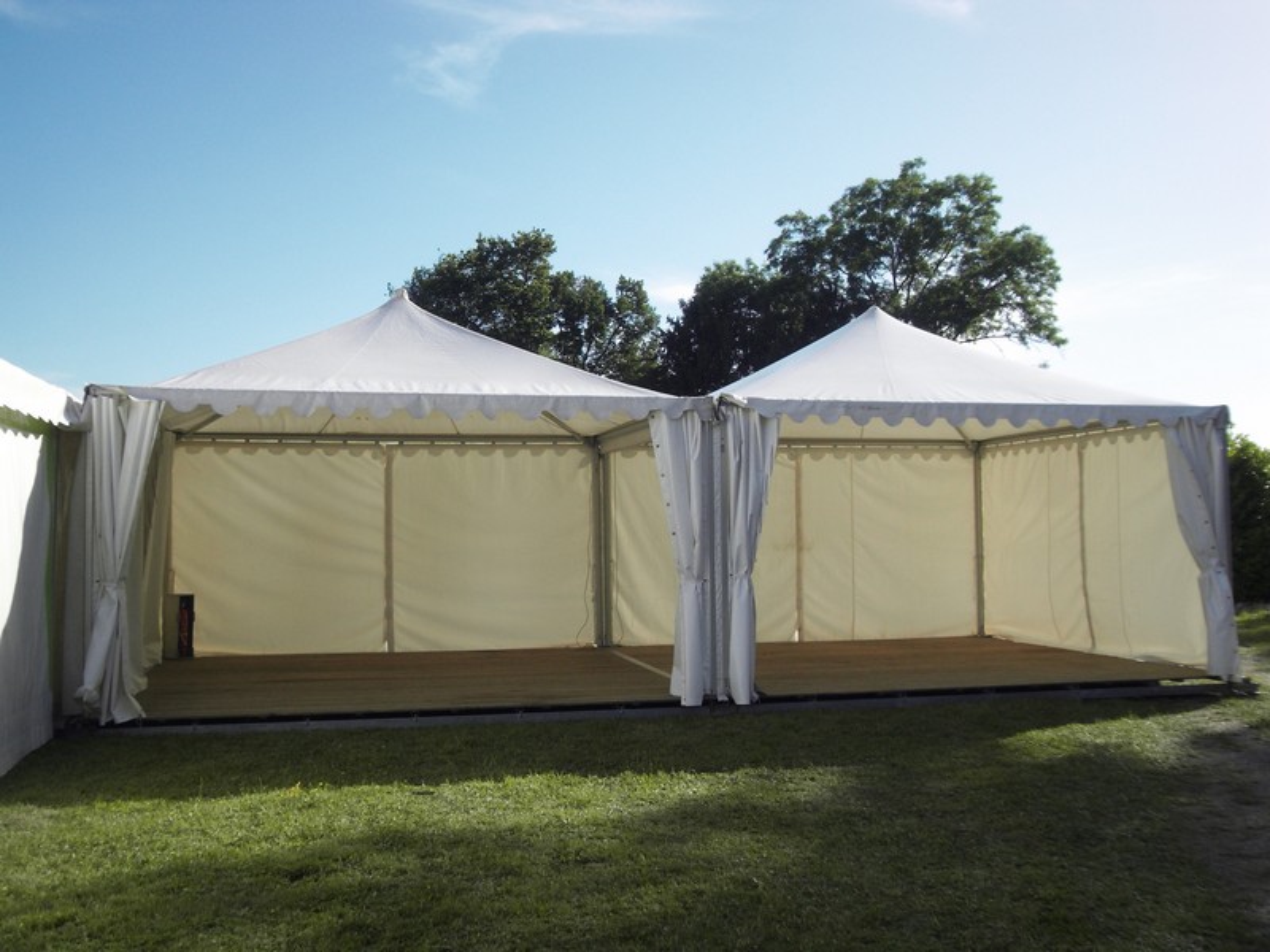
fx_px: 1468
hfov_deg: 46.8
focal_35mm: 40
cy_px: 476
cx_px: 635
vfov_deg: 36.0
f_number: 9.1
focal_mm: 7.1
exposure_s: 1/160
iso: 80
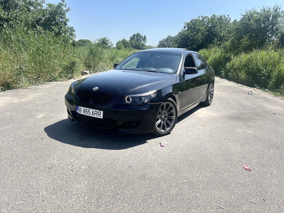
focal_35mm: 26
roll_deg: -0.2
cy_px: 106
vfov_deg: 53.1
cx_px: 142
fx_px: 213
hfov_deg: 67.3
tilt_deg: -12.7
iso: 50
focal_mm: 5.7
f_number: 1.5
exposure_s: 1/3356
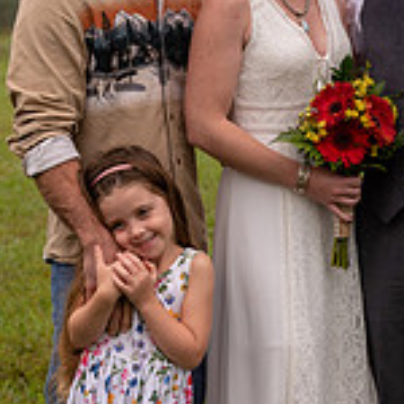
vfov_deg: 15.1
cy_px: 133
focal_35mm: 115
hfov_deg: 14.9
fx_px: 1518
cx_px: 415
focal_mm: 35
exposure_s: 1/4000
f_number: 2.8
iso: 320
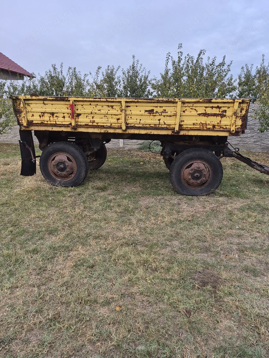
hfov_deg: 58.9
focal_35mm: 23
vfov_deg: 73.9
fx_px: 238
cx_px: 134
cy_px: 179
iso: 64
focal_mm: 5.4
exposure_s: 1/182
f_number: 1.8
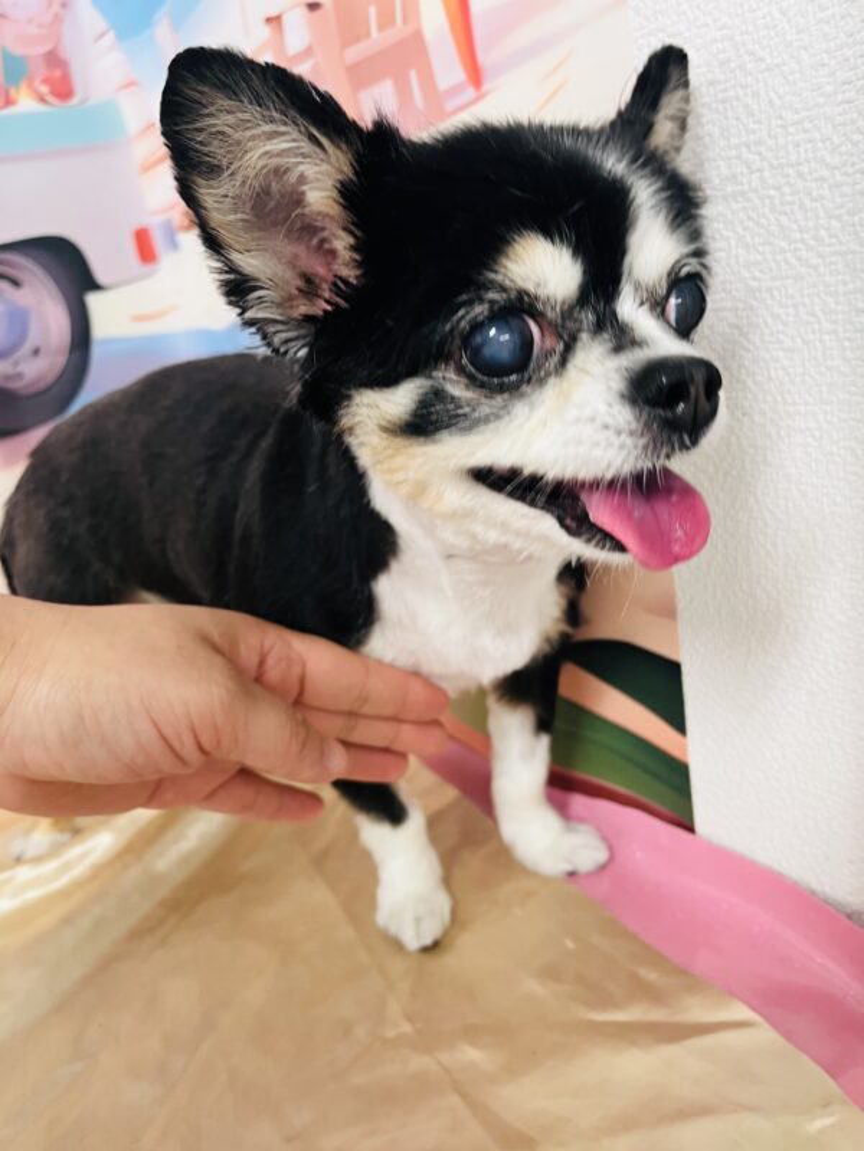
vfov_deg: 67.3
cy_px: 576
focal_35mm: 26
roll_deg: +10.9
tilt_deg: -22.4
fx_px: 865
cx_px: 432
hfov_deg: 53.1
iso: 160
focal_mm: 5.1
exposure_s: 1/60
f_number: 1.6
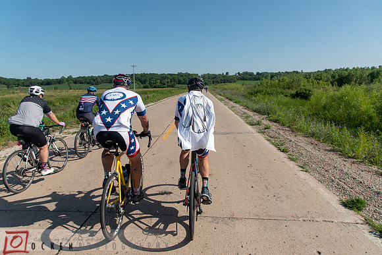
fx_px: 255
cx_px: 191
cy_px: 128
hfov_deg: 73.7
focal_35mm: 24
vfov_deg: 53.2
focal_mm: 24
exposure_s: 1/640
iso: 200
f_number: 6.3
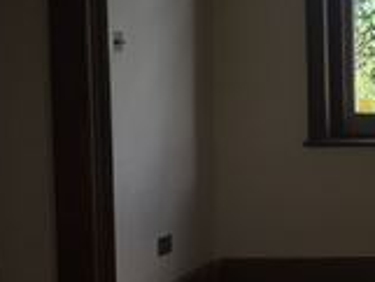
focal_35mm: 108
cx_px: 629
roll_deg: -1.5
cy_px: 103
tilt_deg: -4.7
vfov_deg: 13.7
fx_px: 1171
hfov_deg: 16.0
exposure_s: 1/100
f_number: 2.2
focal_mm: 4.15
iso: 50
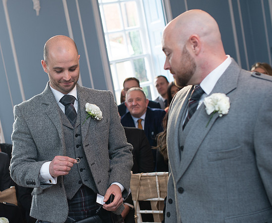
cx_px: 72
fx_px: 480
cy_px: 134
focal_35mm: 59
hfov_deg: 31.2
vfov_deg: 26.1
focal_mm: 35
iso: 320
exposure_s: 1/100
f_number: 2.8
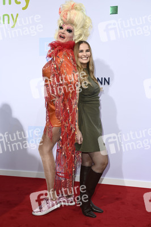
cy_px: 114
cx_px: 76
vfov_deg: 46.4
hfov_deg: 31.8
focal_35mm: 42
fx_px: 265
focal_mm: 42
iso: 400
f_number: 6.3
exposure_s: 1/250
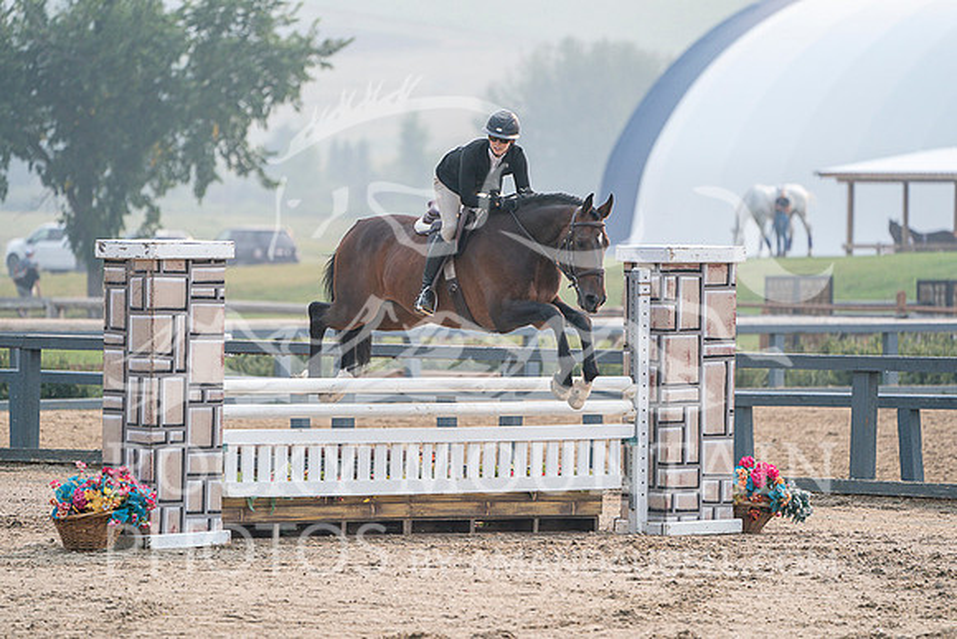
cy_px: 320
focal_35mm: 336
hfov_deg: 6.1
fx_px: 8934
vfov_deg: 4.1
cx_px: 478
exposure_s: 1/800
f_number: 5.6
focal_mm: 336
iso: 500
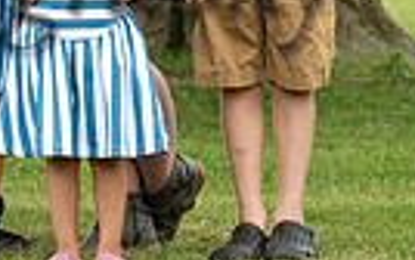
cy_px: -316
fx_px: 5037
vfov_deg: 2.9
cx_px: 31
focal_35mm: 445
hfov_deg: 4.7
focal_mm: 130
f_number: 5.6
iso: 320
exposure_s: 1/125
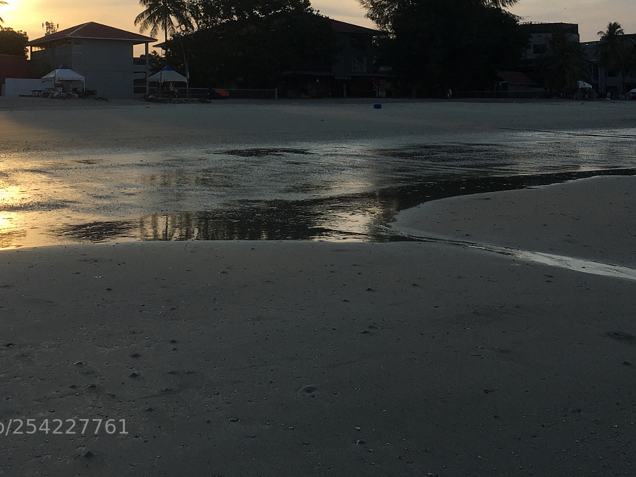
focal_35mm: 48
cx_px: 311
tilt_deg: +3.0
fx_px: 882
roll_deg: +0.6
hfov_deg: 39.7
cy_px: 84
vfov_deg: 29.4
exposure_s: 1/1538
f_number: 2.2
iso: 25
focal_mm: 4.15
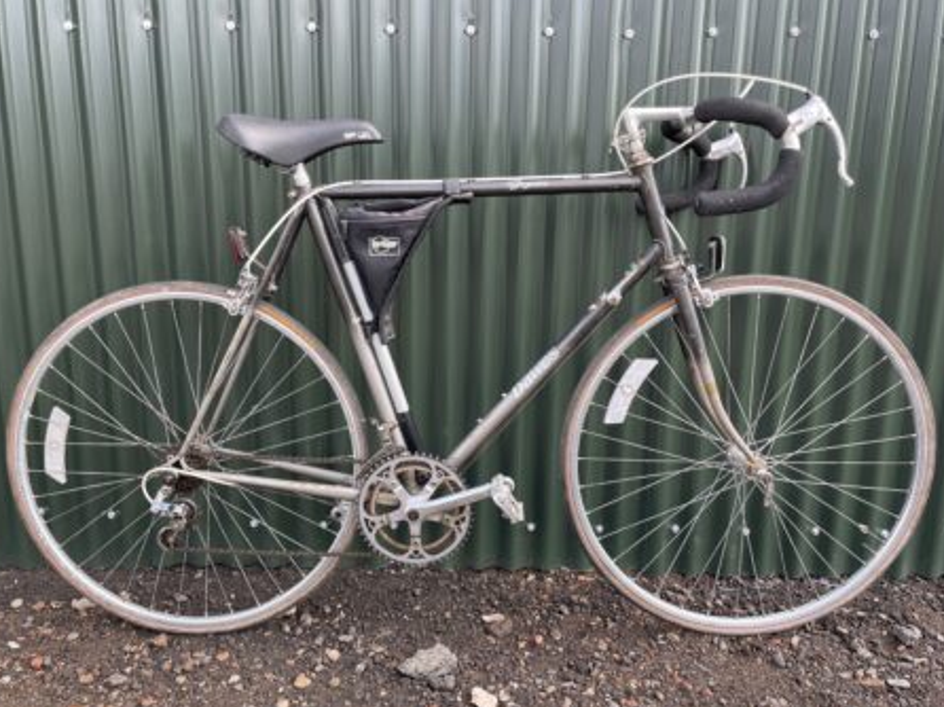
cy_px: 341
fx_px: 763
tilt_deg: -11.8
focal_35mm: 28
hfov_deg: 63.5
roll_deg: -0.4
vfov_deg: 49.7
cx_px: 476
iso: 32
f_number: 1.6
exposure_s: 1/226
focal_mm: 4.2
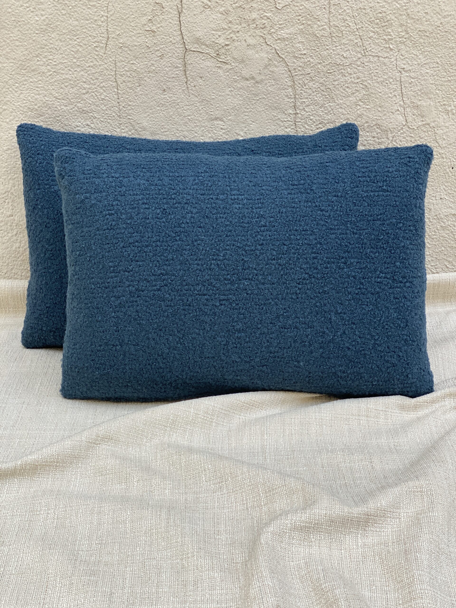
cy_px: 304
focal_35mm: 52
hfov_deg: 28.0
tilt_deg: -22.1
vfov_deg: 36.8
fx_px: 913
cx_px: 228
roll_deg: +1.9
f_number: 2
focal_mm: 6
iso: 50
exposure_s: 1/122
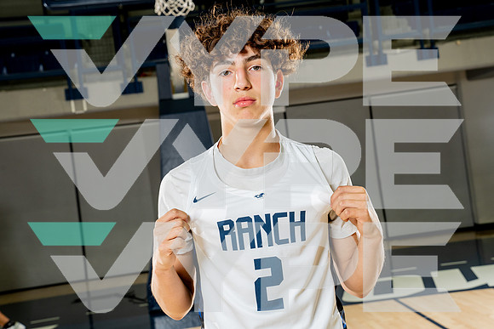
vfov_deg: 23.8
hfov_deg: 35.0
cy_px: 164
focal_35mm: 57
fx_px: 782
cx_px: 247
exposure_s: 1/250
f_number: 7.1
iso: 640
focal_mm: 57
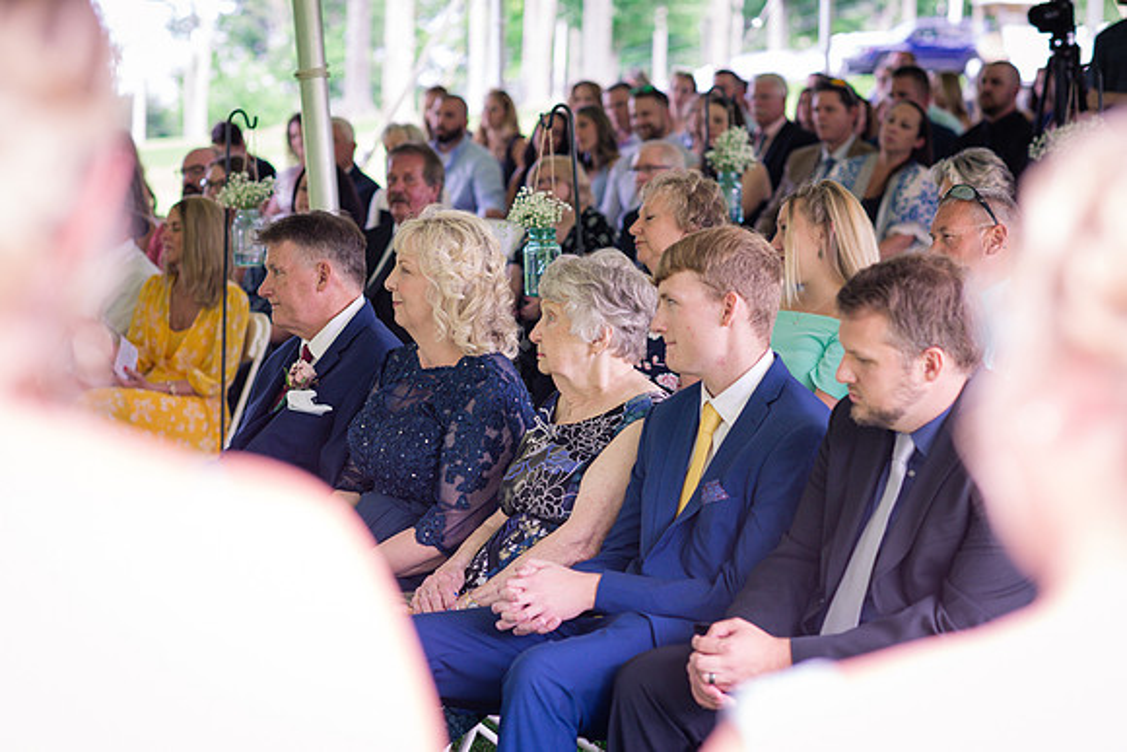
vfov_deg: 16.1
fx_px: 2661
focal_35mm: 85
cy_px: 376
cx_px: 564
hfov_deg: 23.9
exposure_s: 1/250
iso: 500
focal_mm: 85
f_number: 3.2
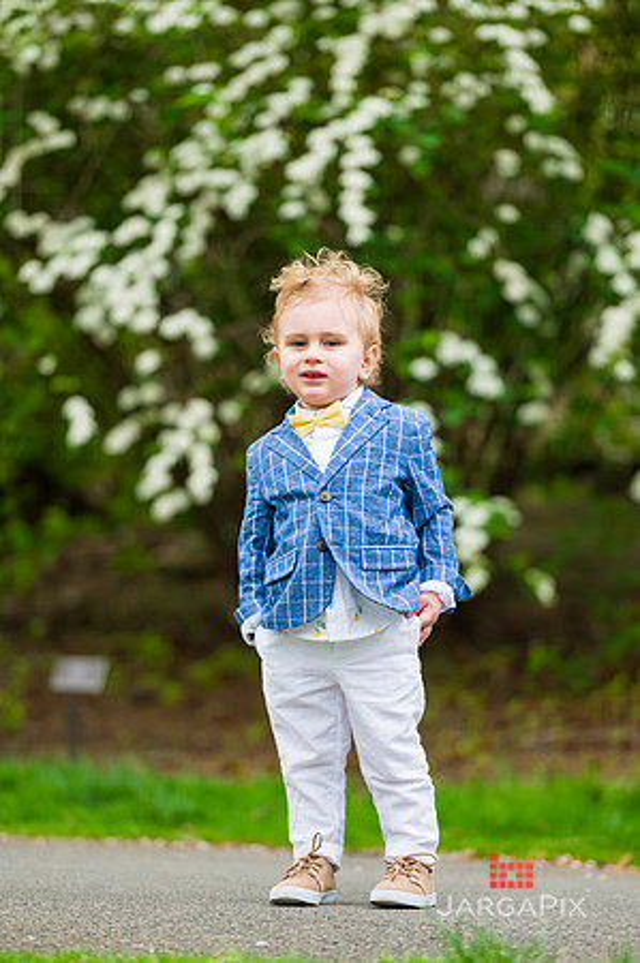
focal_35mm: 200
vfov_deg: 10.3
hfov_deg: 6.9
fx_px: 5345
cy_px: 482
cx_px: 320
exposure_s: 1/320
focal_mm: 200
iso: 200
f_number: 3.5
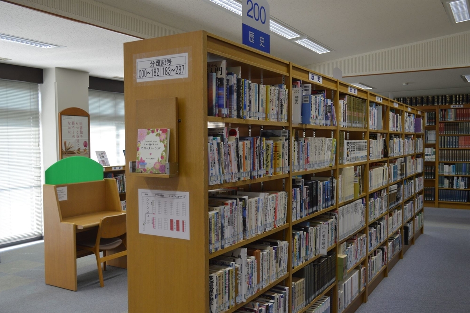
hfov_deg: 57.3
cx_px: 235
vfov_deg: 39.9
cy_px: 156
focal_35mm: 33
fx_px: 430
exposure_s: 1/80
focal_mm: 22
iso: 400
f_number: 4.5
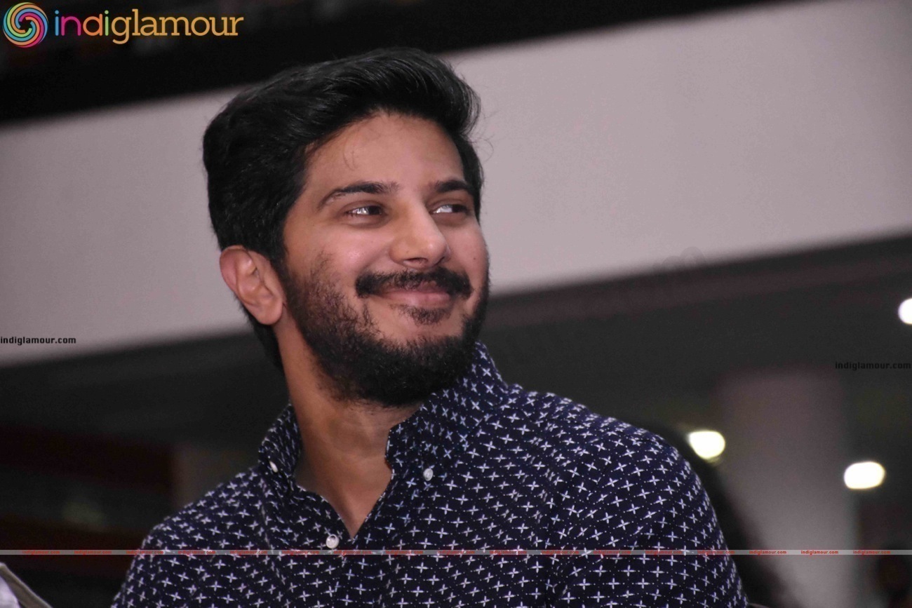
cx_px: 456
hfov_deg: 13.0
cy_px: 304
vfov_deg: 8.7
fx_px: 3990
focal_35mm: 158
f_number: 5.6
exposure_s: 1/100
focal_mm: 105
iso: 8000
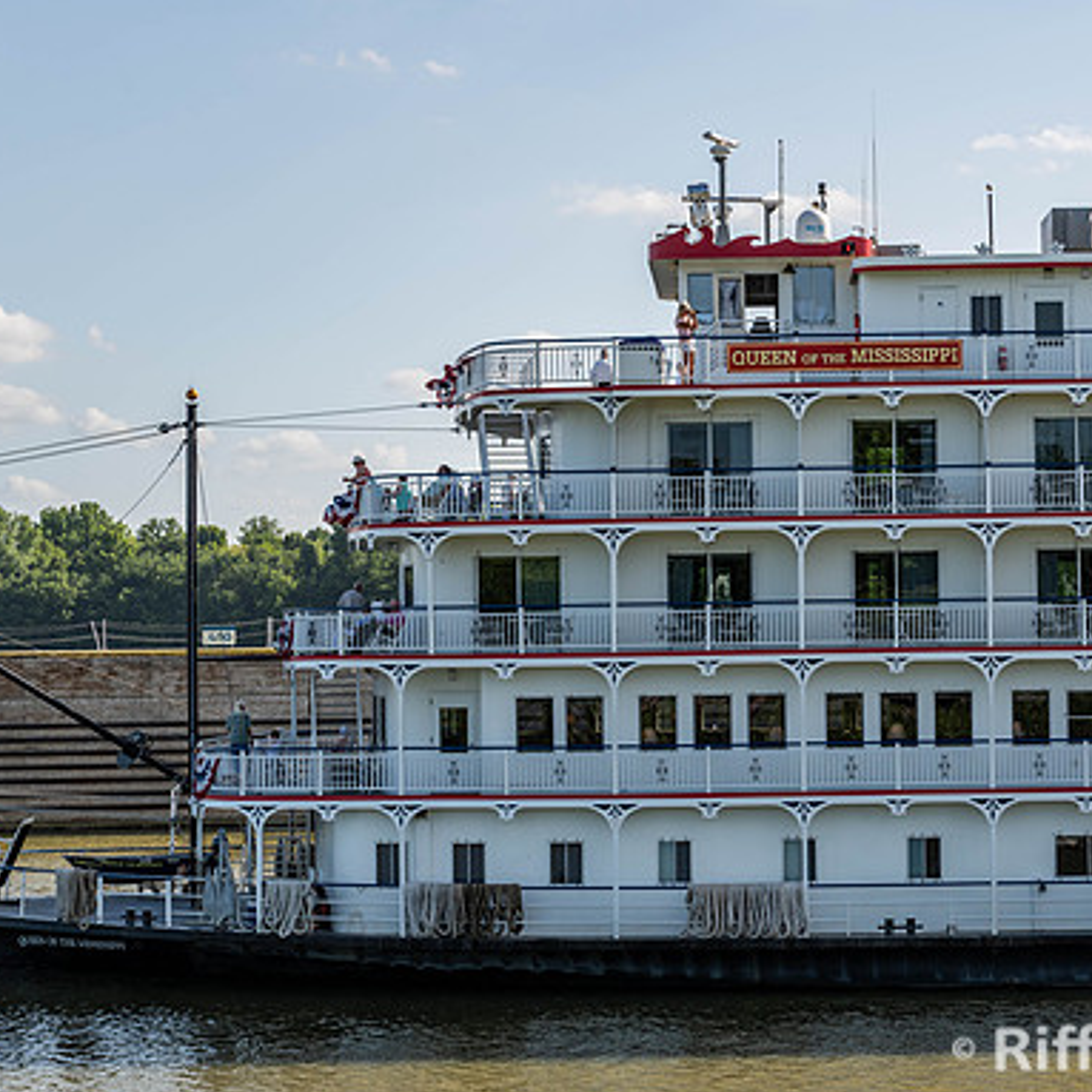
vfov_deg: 17.6
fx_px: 3533
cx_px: 761
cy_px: 549
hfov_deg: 17.5
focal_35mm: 99
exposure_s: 1/200
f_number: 8
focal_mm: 70
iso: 72
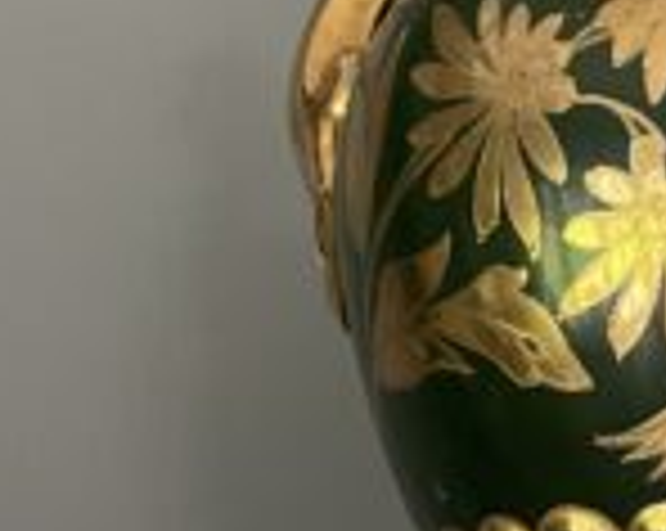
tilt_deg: +11.1
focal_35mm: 103
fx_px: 2028
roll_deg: +0.5
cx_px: 819
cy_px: 472
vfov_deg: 14.8
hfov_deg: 17.7
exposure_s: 1/30
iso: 640
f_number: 1.6
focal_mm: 4.2
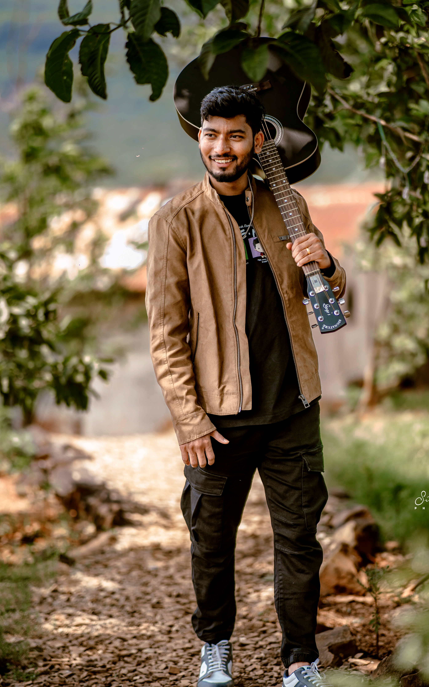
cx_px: 279
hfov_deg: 11.2
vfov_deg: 17.8
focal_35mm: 117
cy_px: 339
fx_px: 2189
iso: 80
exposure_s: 1/800
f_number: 1.4
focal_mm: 85
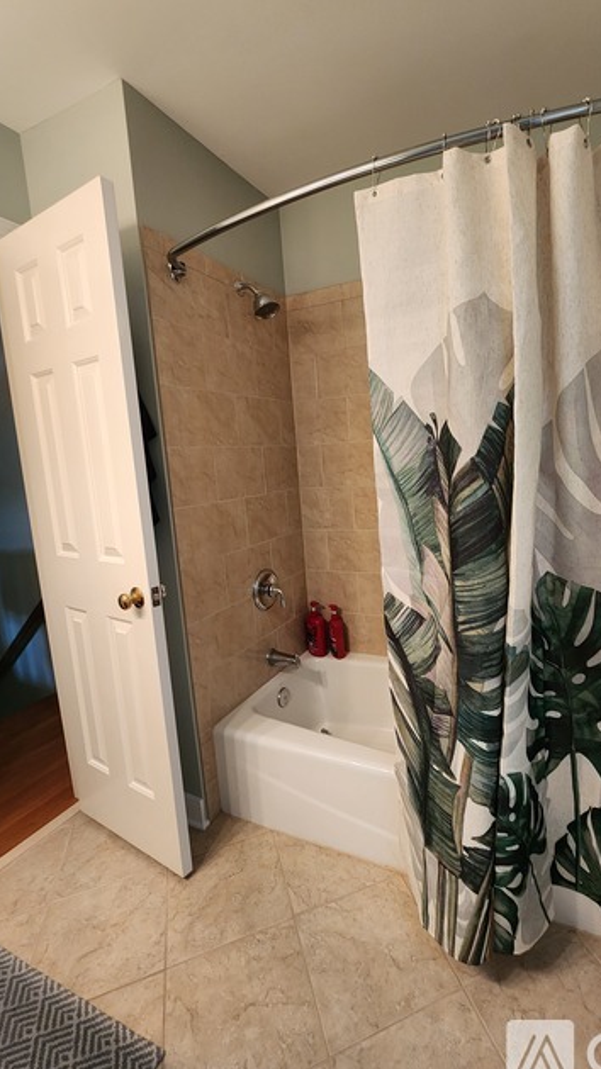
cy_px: 522
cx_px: 357
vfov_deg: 103.0
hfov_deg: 69.9
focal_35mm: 15
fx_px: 425
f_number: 2.2
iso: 320
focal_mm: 2.2
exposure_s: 1/40
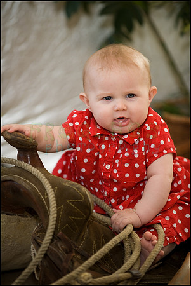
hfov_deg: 6.9
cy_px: 143
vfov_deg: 10.3
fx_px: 1588
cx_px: 96
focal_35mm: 200
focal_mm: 200
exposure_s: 1/160
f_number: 2.8
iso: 200
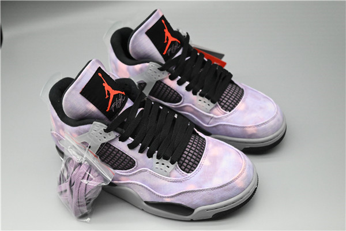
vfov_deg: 36.9
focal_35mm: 36
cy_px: 116
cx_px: 173
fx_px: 346
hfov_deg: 53.1
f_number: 5
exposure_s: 1/5000
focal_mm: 36
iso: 9000
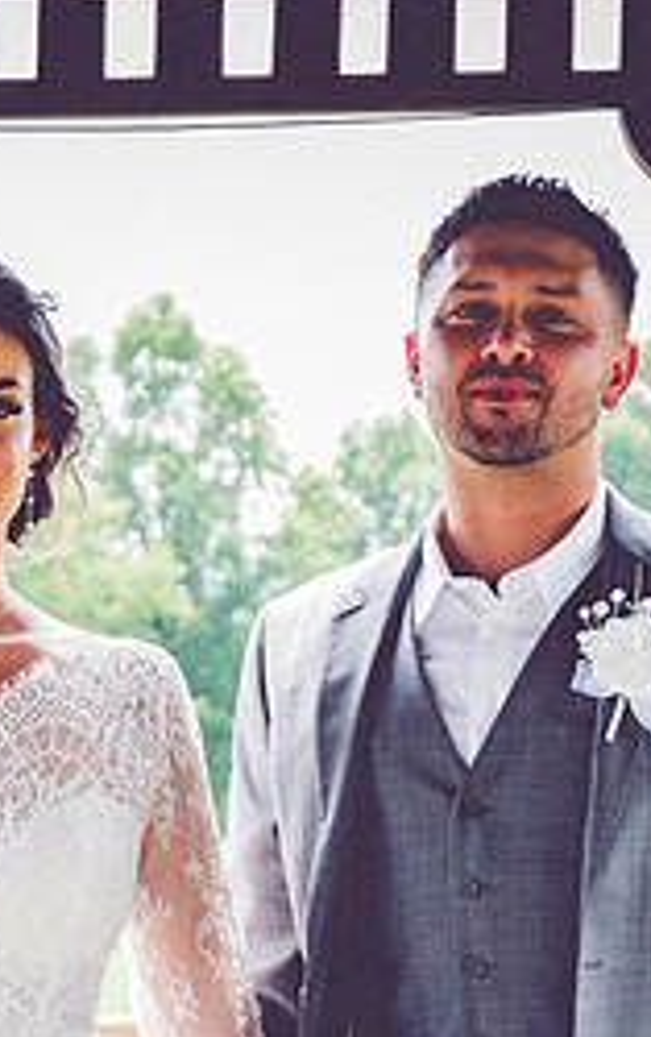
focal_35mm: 117
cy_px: 684
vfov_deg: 17.8
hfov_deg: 11.2
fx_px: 3310
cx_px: 213
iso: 400
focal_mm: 47
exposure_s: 1/200
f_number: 5
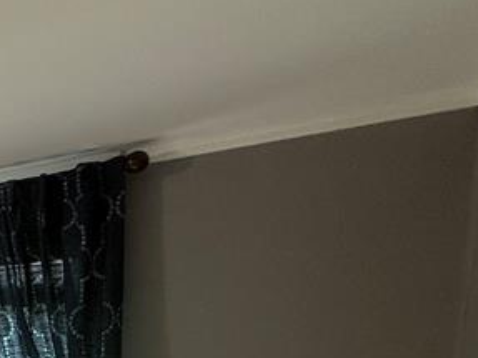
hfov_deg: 23.0
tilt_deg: -3.2
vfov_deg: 25.6
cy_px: 448
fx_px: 690
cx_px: -360
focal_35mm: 50
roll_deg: -0.1
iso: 160
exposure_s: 1/120
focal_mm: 2.22
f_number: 2.2
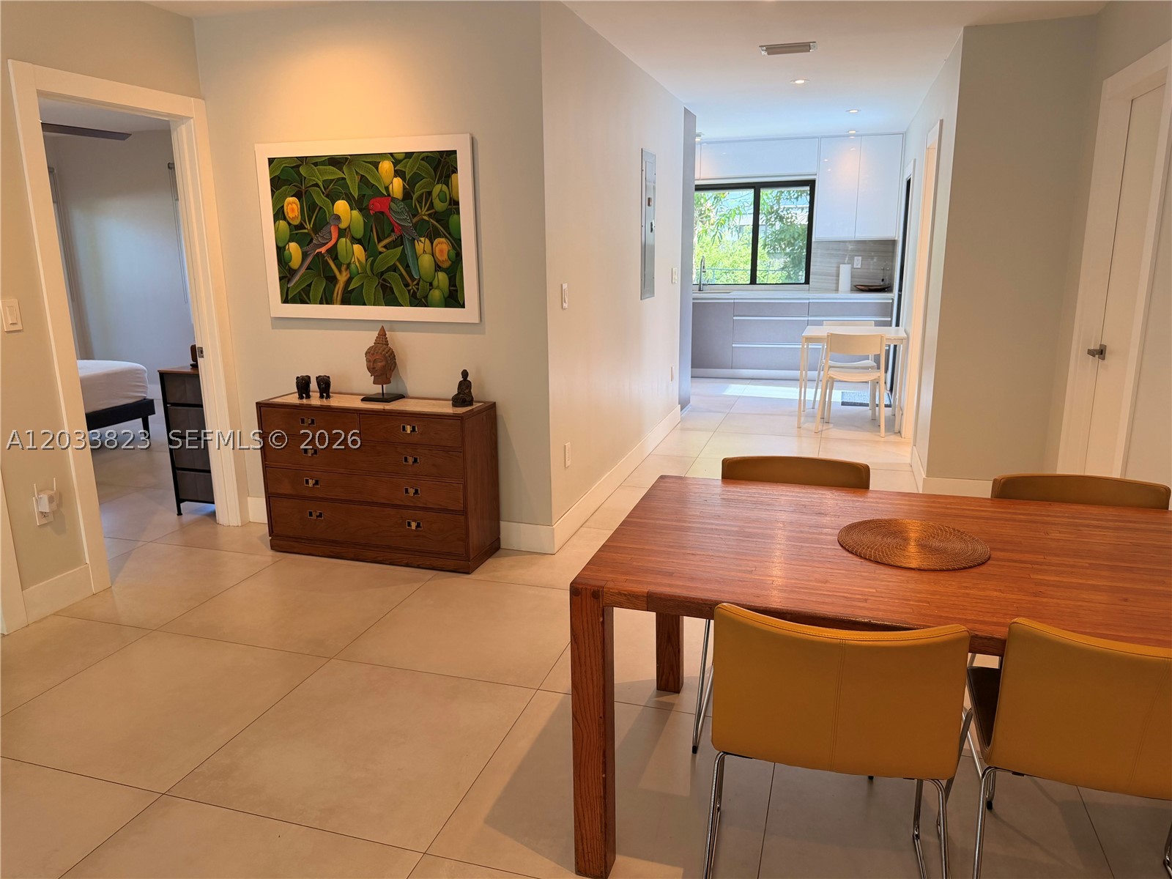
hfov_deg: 71.6
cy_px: 440
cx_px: 586
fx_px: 813
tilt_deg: -14.3
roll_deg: +0.4
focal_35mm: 24
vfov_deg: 56.8
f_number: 1.78
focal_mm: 6.76
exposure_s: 1/120
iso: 160
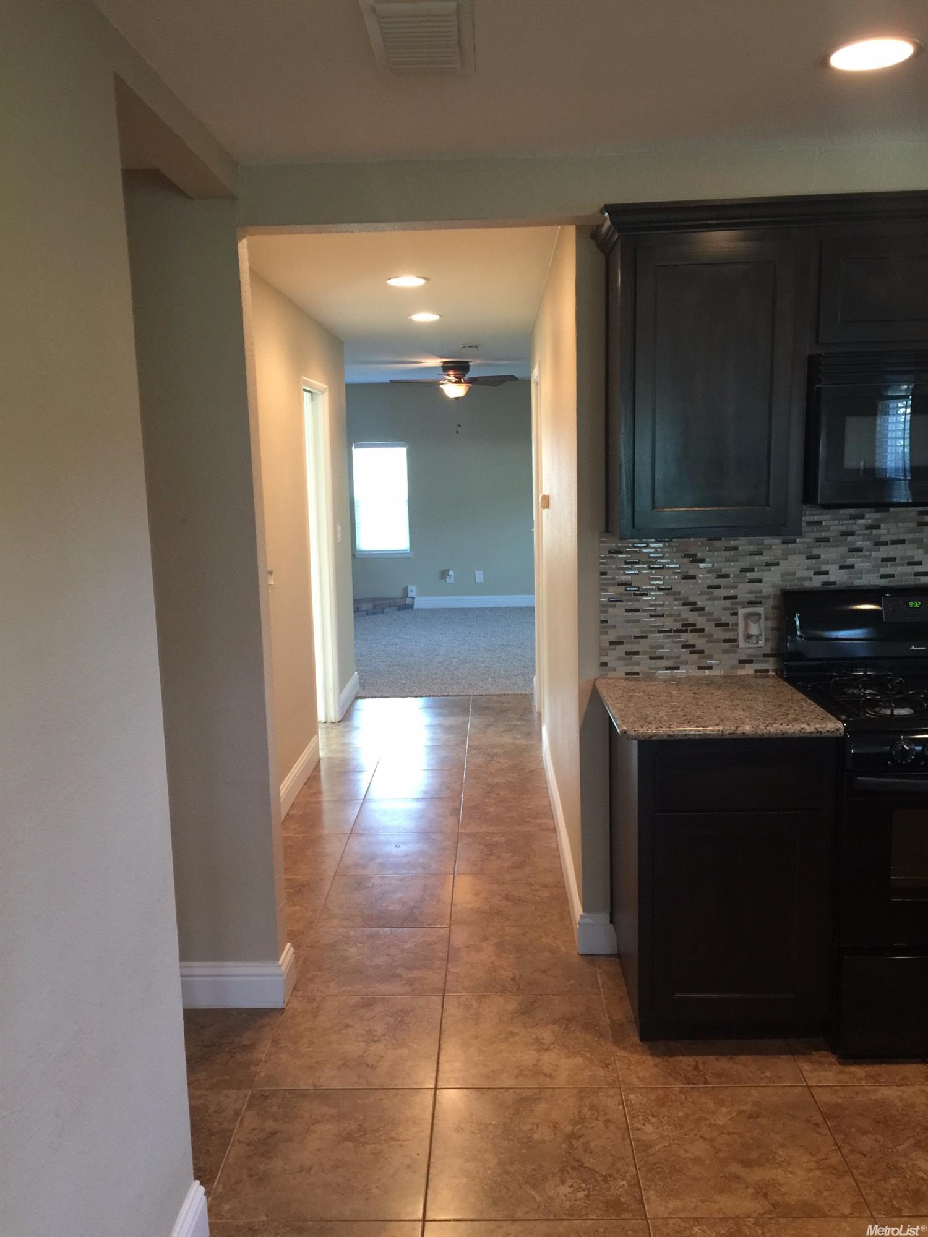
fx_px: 1037
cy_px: 618
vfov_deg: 61.7
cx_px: 464
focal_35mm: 29
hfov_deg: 48.2
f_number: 2.2
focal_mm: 4.15
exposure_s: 1/15
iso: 100
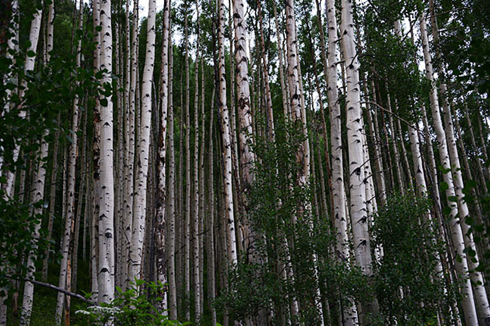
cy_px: 163
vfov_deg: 31.9
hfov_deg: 46.4
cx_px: 245
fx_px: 571
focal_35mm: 42
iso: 500
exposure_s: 1/25
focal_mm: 42
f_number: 4
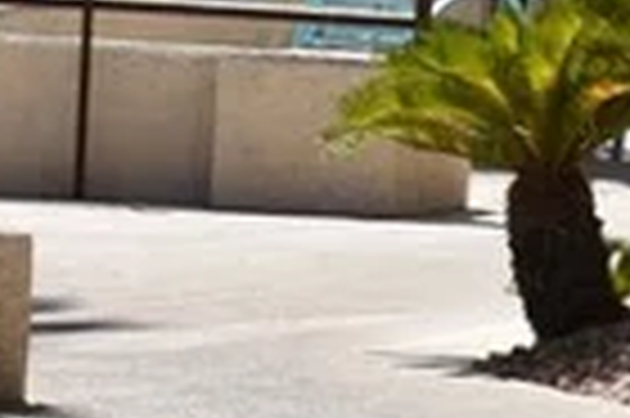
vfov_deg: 4.0
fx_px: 5955
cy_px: 297
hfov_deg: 5.9
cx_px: -572
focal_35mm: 341
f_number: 13
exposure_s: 1/200
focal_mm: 31
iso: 100
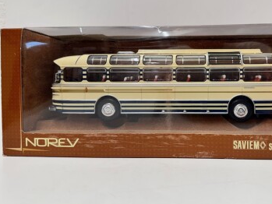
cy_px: 88
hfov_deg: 54.2
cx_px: 182
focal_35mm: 33
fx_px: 259
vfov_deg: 42.9
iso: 125
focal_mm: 6.76
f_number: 1.78
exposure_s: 1/100
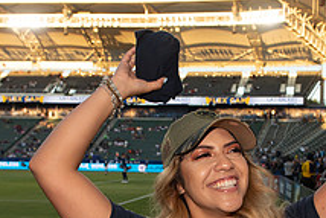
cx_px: 219
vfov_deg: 20.6
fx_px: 589
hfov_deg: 30.7
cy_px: 190
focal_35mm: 65
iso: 800
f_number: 6.3
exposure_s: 1/640
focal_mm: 24
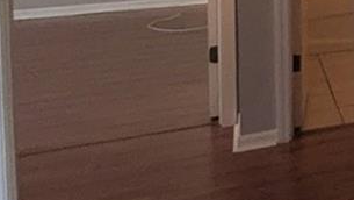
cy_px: -127
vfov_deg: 14.8
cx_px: 796
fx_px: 695
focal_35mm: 74
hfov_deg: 16.4
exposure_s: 1/70.5
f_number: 2.2
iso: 231
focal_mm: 1.95
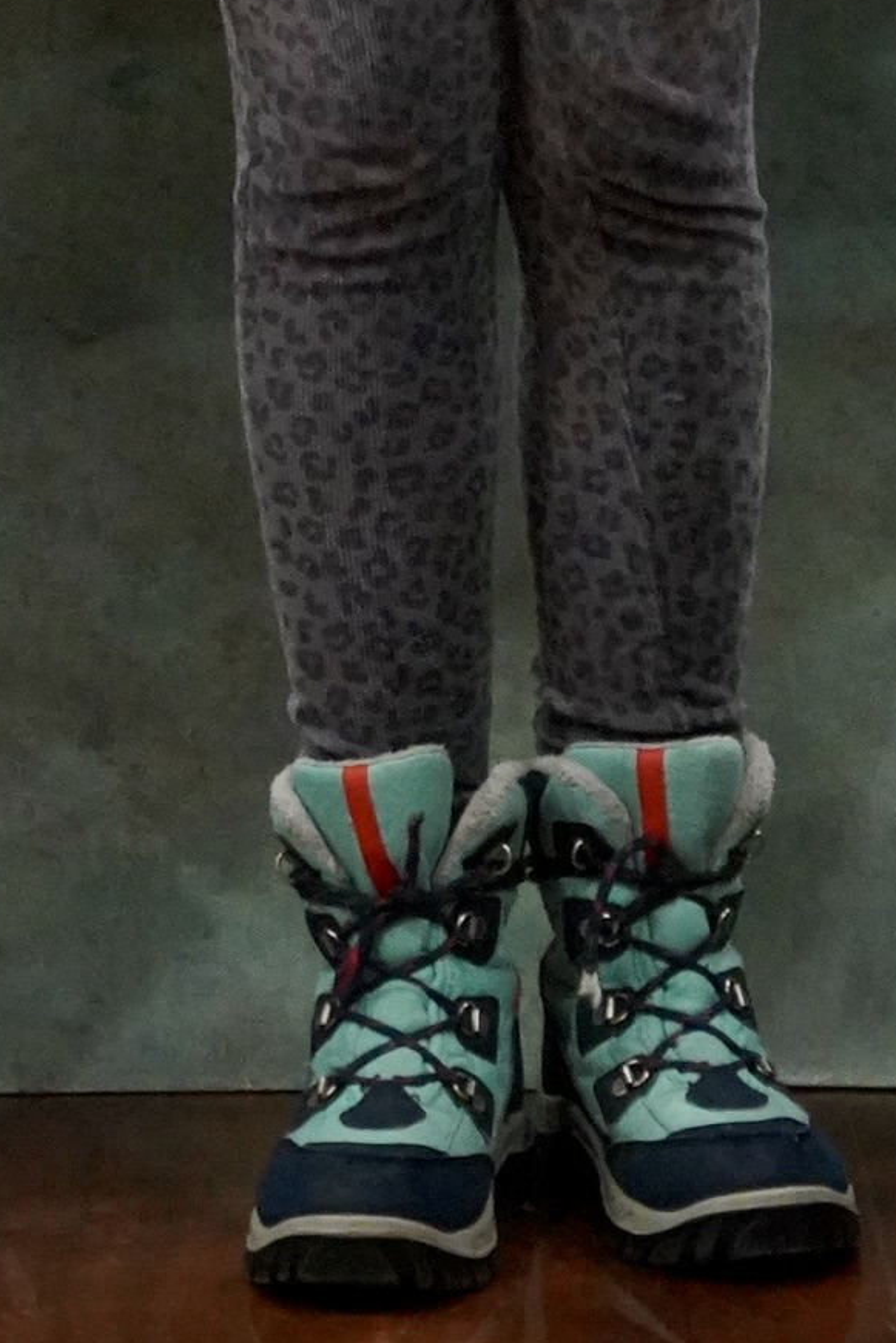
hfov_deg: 3.4
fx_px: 15001
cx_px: 228
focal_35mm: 402
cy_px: -1454
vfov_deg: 5.0
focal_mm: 89
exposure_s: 1/160
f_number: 5.6
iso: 8000
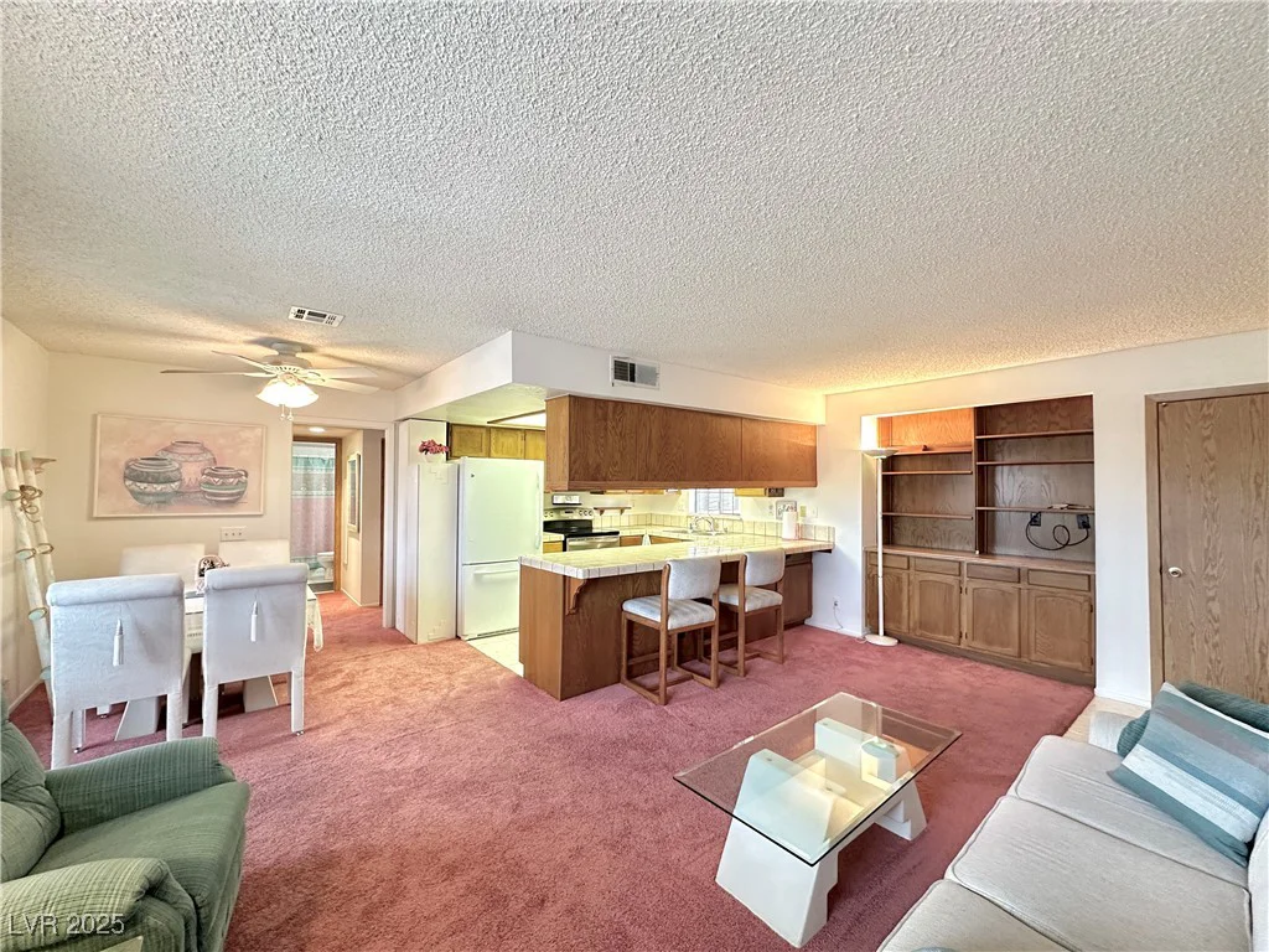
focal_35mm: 14
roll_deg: -0.3
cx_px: 634
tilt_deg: +2.1
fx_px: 513
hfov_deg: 102.1
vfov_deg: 85.7
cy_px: 476
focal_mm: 2.22
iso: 320
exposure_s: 1/60
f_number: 2.2
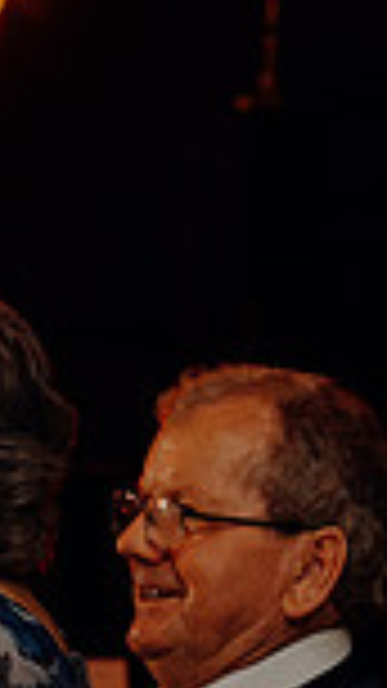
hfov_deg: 4.8
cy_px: 812
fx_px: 4582
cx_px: -68
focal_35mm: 251
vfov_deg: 8.5
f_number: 2.8
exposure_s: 1/160
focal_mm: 63
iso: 1250
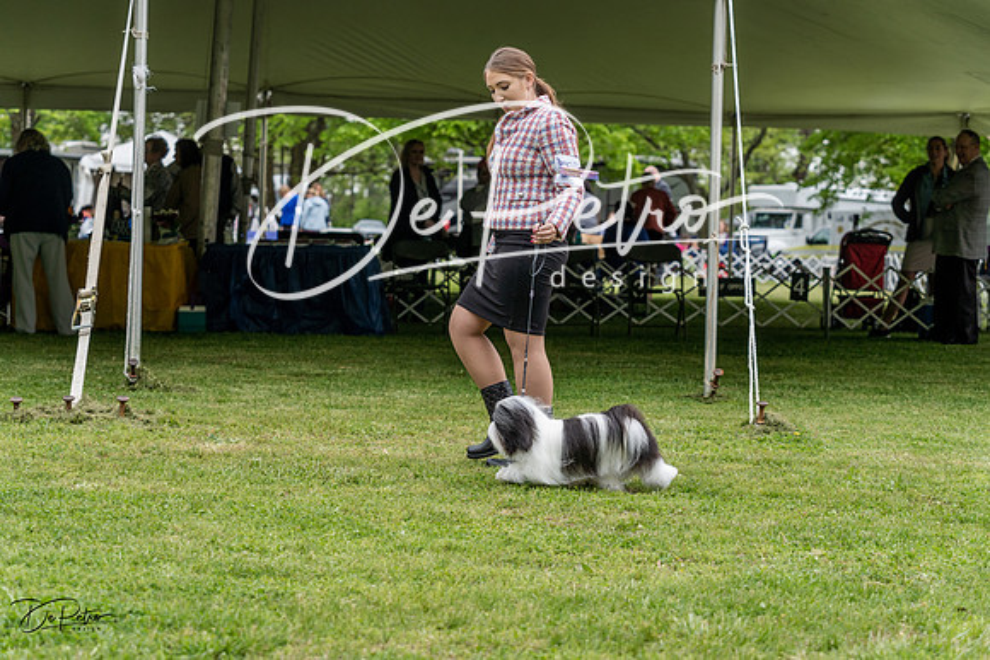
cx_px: 495
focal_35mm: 83
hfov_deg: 24.5
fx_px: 2283
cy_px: 330
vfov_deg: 16.5
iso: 500
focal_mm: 83
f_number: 4.5
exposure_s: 1/800
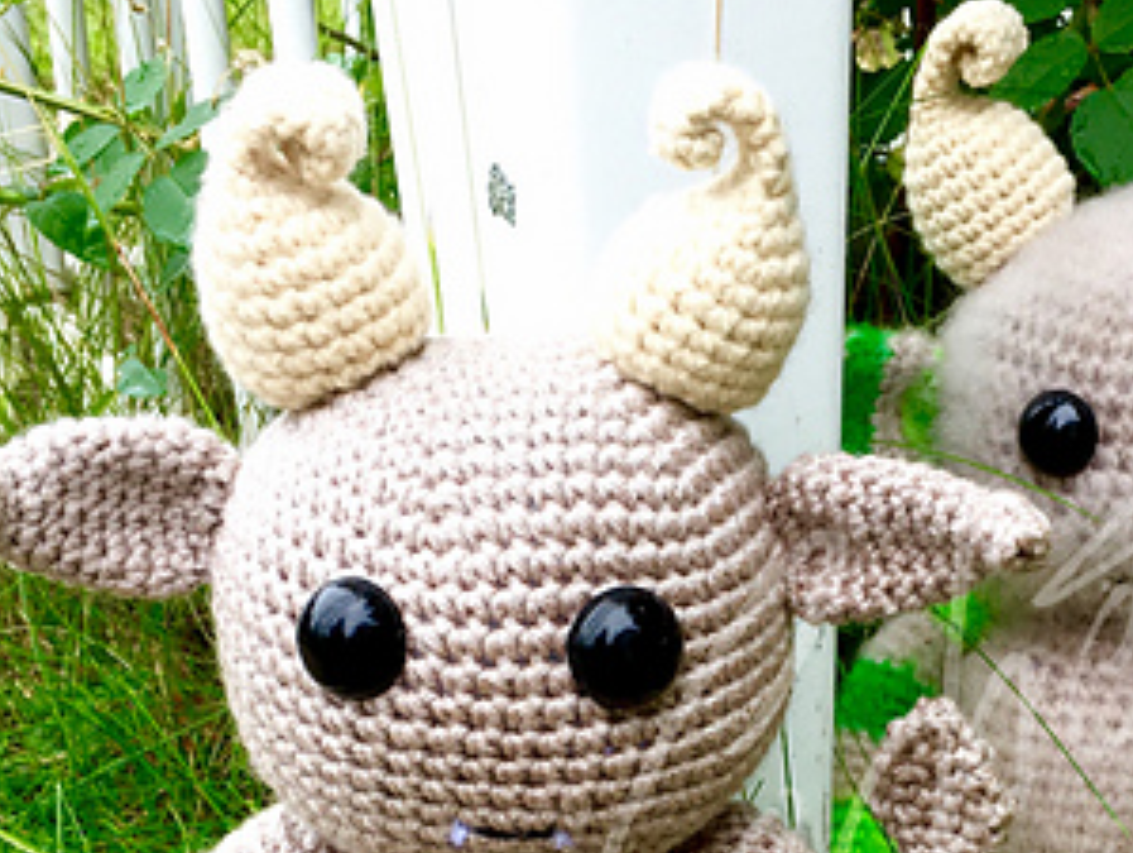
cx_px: 765
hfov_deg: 30.9
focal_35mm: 62
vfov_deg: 22.6
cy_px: 880
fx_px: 2032
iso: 40
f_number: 2.2
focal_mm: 4.15
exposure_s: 1/120
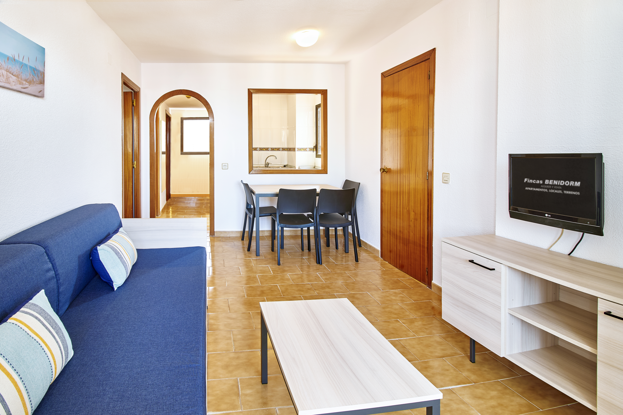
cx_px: 312
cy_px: 208
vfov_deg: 77.3
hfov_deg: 100.4
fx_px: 260
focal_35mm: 15
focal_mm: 10
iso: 100
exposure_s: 1/1.25
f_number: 8
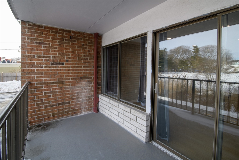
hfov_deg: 96.7
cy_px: 80
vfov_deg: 73.8
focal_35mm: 16
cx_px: 120
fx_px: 106
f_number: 9
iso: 800
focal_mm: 16
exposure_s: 1/200
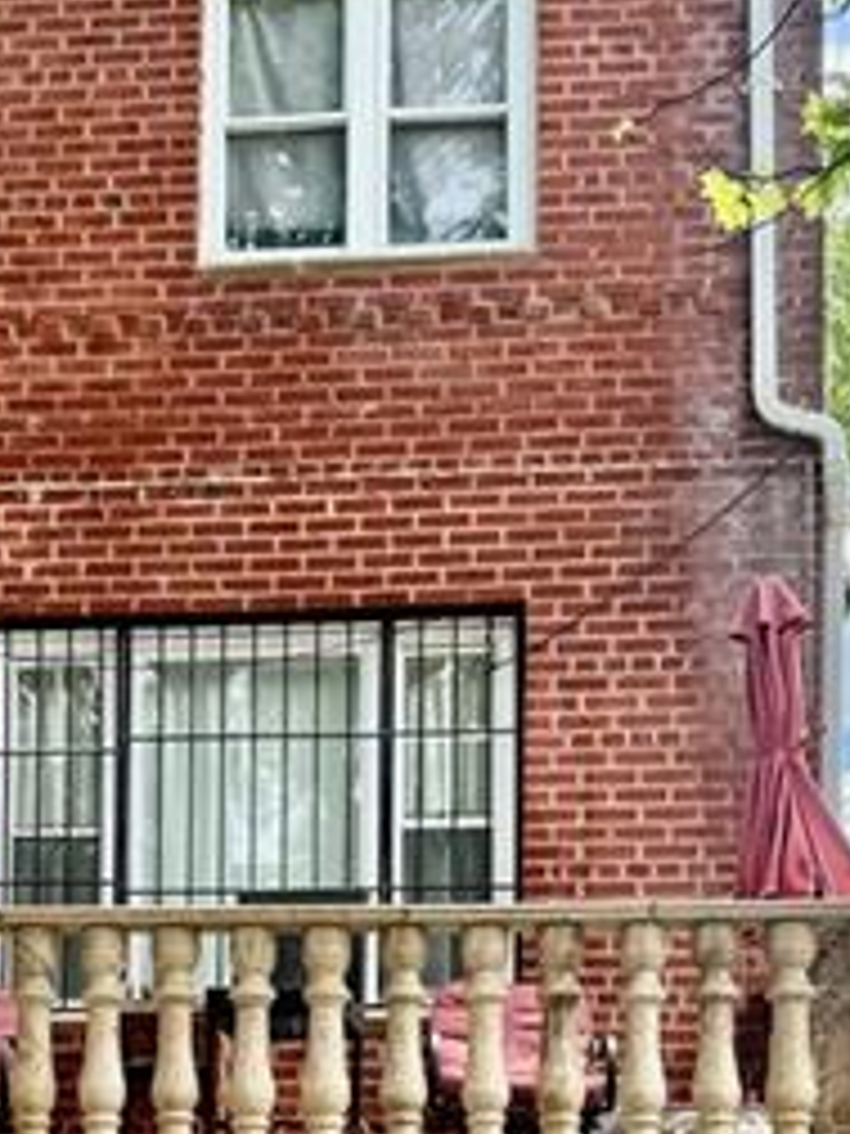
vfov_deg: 25.5
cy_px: 1107
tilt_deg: +3.2
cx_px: 225
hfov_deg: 20.0
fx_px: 2390
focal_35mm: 73
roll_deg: -0.6
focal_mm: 6.76
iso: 80
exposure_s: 1/1059
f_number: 1.78
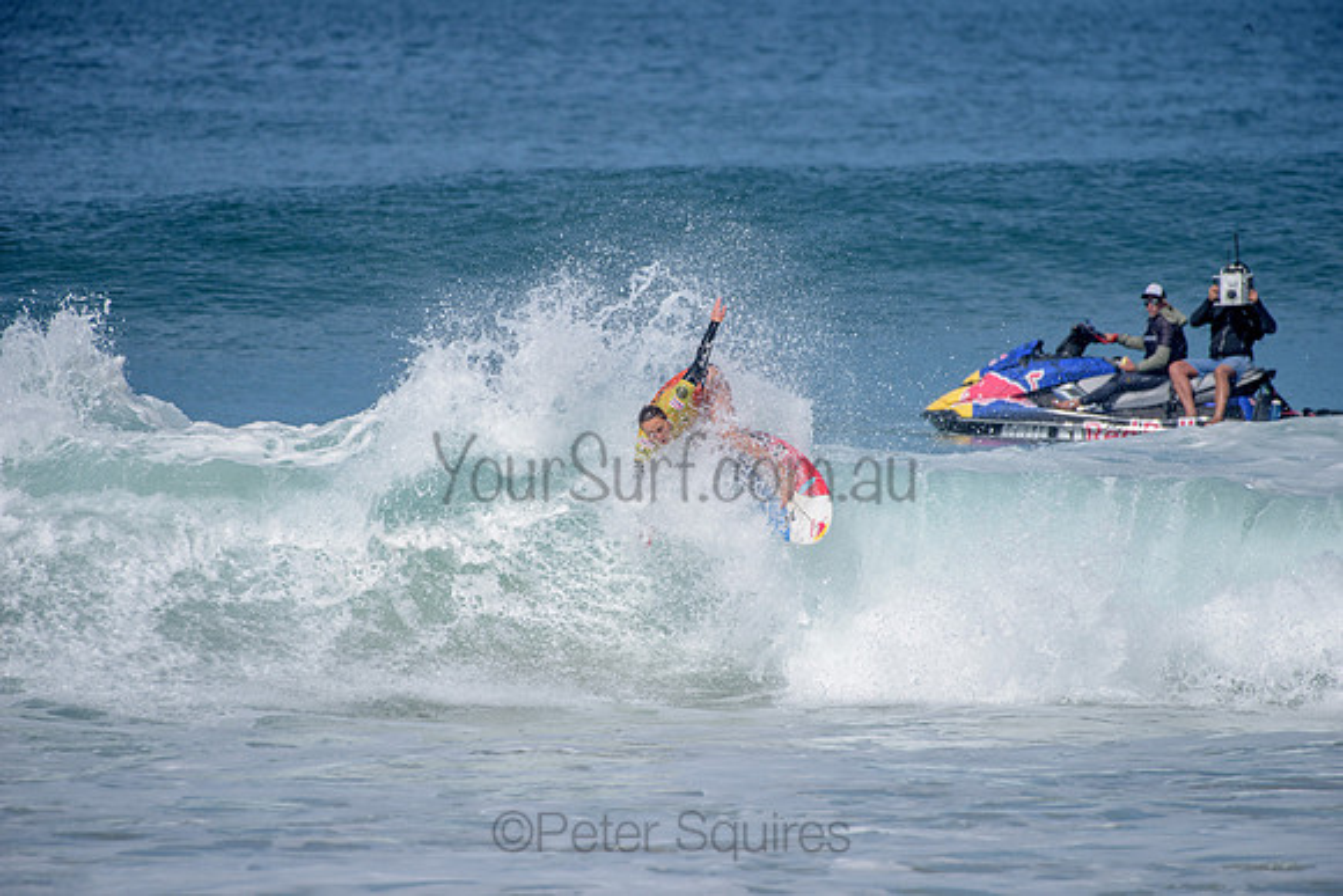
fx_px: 18656
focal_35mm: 500
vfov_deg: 2.8
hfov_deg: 4.1
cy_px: 448
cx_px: 672
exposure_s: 1/2500
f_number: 6.3
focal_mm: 500
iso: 250
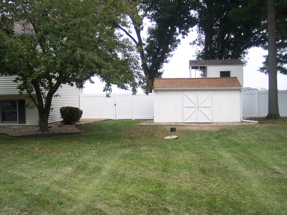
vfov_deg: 37.7
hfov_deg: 49.0
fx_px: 315
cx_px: 144
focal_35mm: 38
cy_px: 108
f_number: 2.8
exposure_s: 1/700
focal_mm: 8
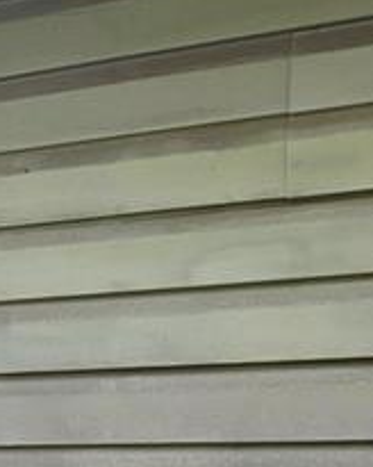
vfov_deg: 16.3
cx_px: -193
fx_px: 1546
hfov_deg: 13.0
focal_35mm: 112
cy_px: 597
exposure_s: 1/235
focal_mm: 5.4
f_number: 1.8
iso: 25
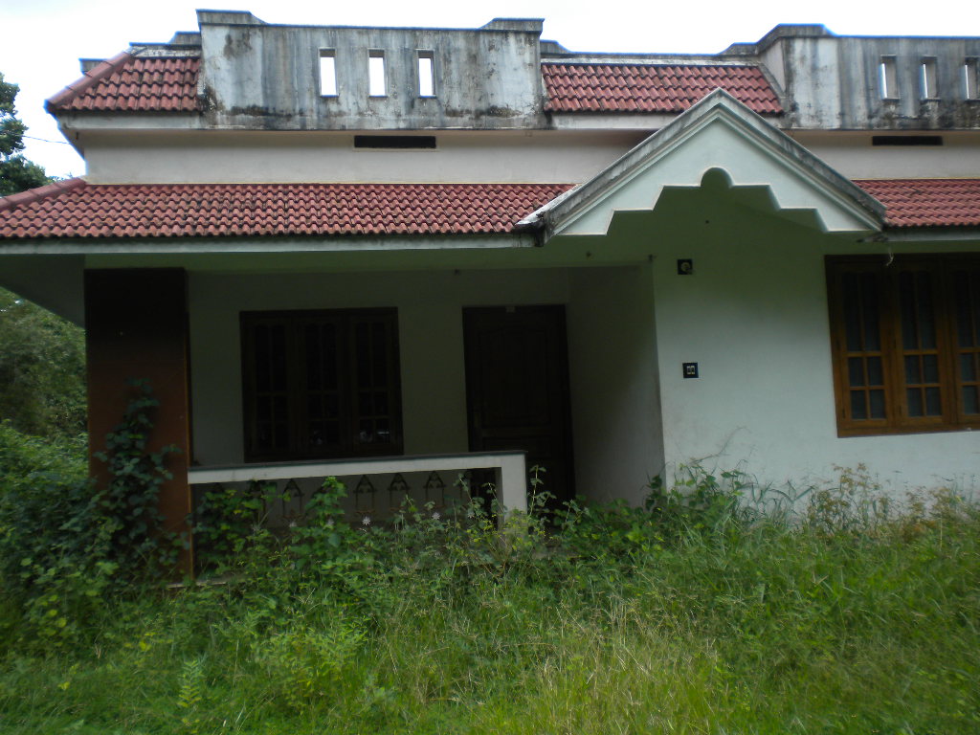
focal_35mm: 35
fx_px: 991
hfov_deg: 52.6
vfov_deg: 40.7
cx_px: 490
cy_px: 368
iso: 80
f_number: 4.6
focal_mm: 6.3
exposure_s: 1/196
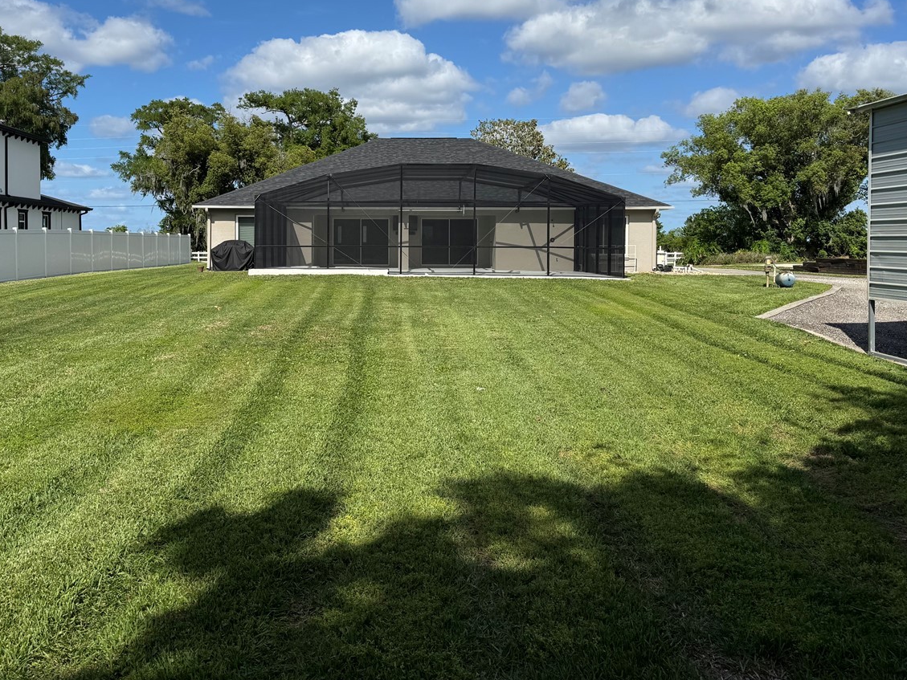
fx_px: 891
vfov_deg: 41.5
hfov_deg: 53.7
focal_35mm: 34
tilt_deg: -2.0
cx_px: 379
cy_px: 252
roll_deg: -0.1
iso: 80
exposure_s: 1/5348
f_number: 1.78
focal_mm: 6.76
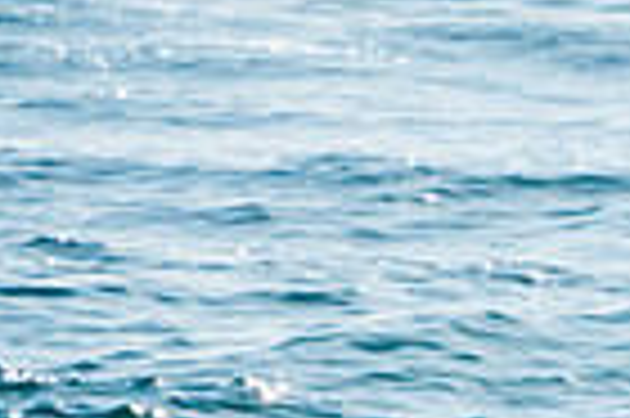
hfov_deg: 1.5
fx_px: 23894
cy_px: 753
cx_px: 1251
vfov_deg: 1.0
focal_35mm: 1367
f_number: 5.6
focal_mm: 220
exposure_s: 1/1250
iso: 125
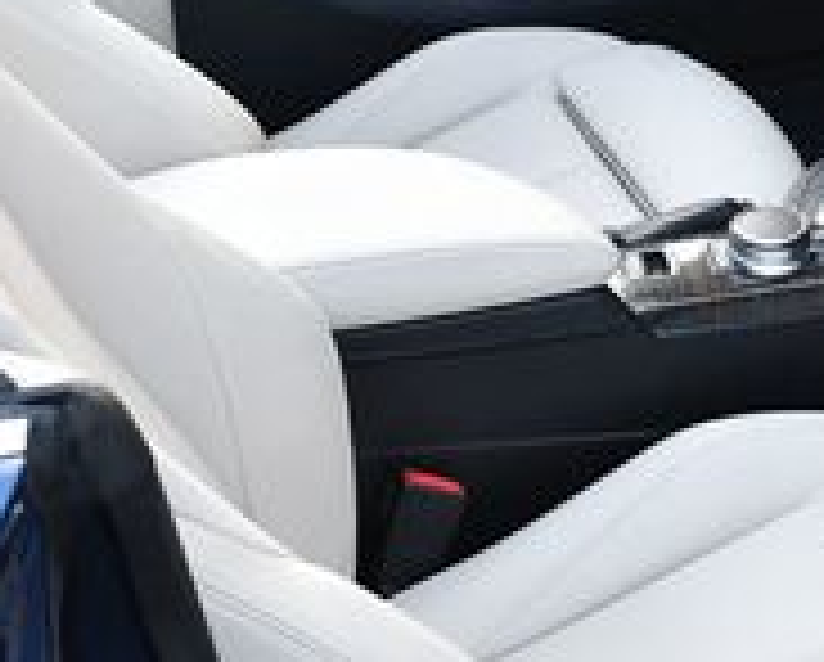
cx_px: 747
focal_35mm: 118
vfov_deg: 13.1
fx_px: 2882
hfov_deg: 16.1
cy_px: 221
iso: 500
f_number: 3.5
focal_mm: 18
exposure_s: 1/250
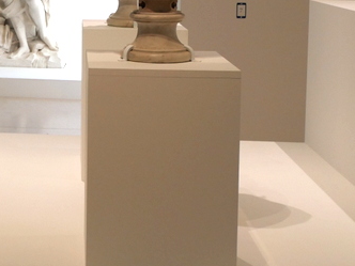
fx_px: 790
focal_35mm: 77
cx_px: -53
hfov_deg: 23.5
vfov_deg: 18.7
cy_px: 4
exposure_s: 1/50
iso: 3200
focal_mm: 16
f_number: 4
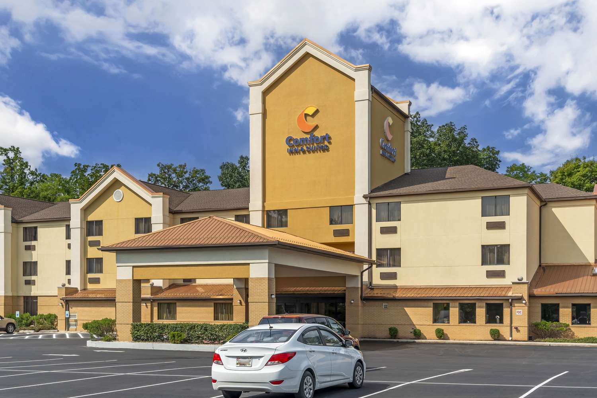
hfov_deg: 48.5
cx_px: 298
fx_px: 663
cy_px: 199
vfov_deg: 33.4
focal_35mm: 40
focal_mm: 40
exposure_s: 1/80
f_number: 8
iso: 100
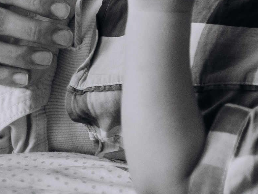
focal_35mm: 159
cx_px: 421
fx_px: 1186
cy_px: 39
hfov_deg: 11.7
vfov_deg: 9.3
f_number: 2
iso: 1250
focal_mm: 35
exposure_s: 1/500
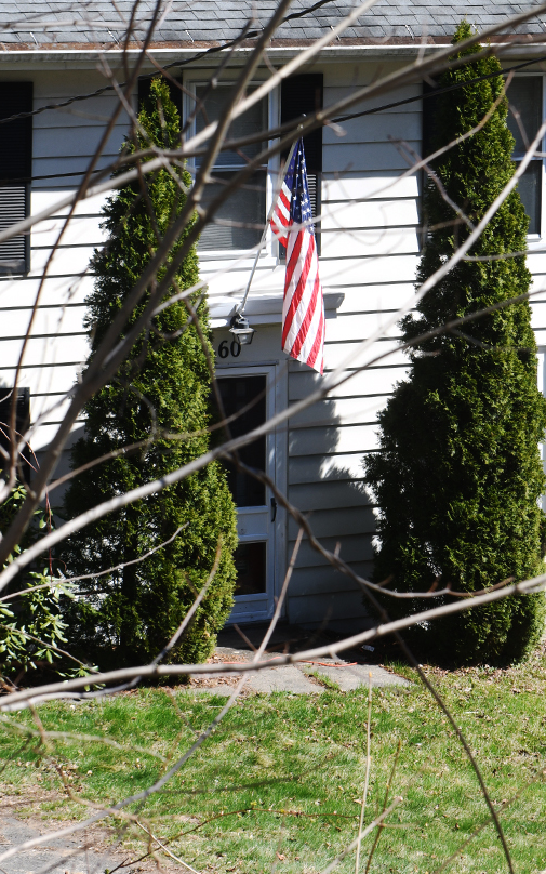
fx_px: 3786
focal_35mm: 159
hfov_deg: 8.2
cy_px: 352
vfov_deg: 13.2
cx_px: 275
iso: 200
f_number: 8
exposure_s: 1/250
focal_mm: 70
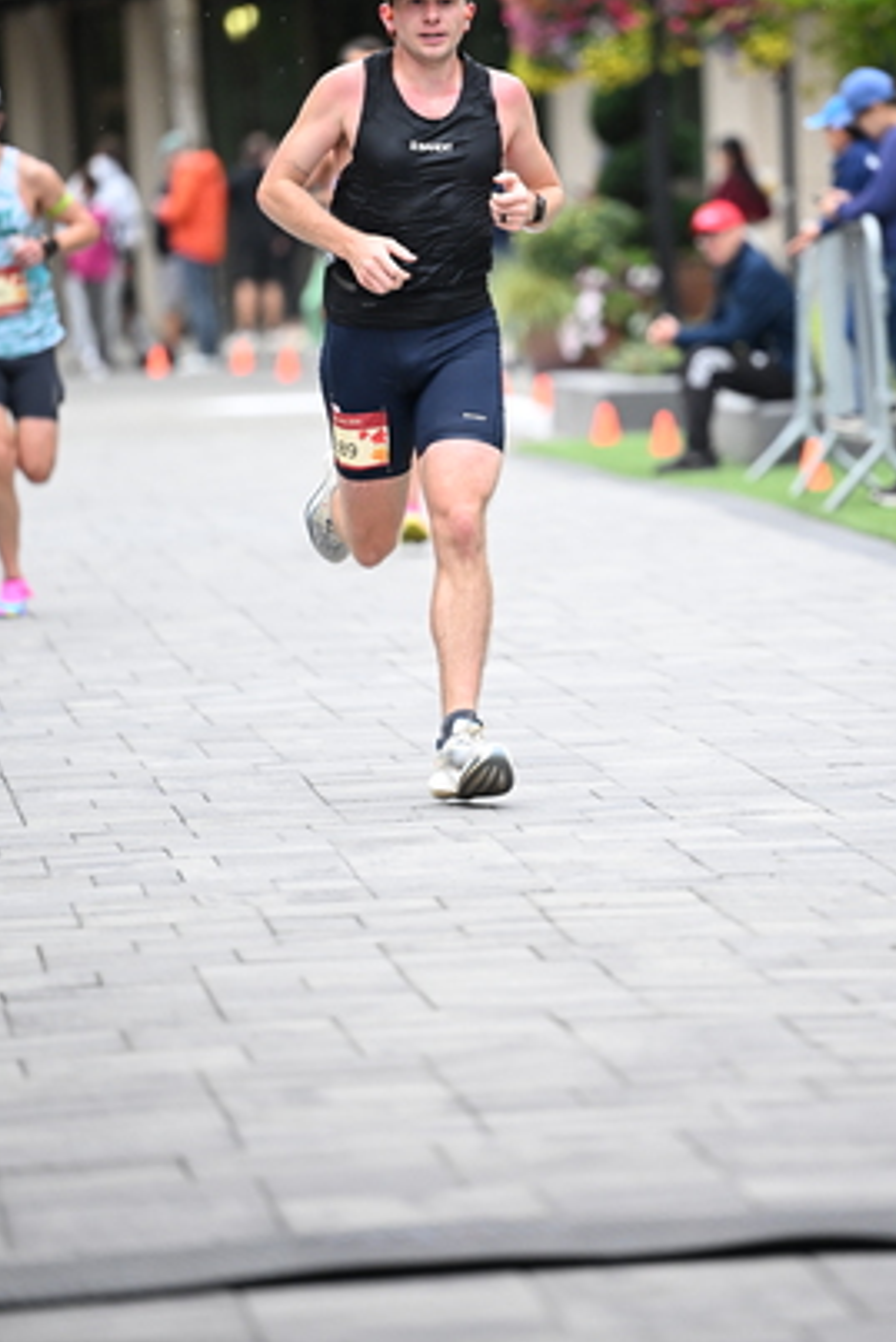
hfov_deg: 5.8
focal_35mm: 239
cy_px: 476
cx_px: 565
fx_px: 8914
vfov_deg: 8.6
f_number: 2.8
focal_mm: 175
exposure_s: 1/1250
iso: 1600
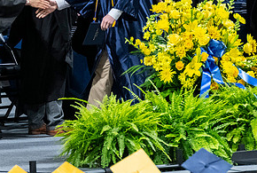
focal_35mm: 675
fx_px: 4831
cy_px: 27
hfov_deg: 3.0
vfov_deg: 2.0
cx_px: 105
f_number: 4
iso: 2000
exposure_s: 1/200
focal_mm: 190
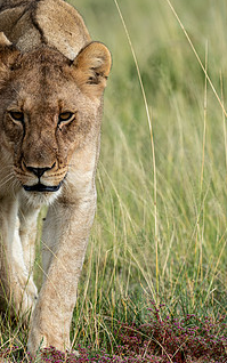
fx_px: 11037
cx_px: 42
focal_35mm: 1116
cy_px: 155
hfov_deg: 1.2
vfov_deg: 1.9
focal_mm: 600
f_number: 6.3
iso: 100
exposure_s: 1/400
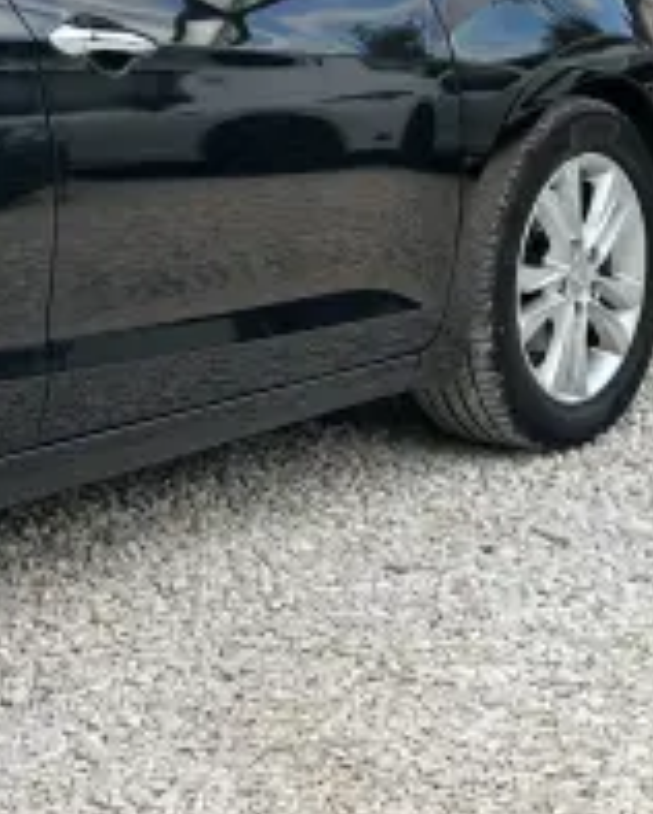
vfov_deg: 12.6
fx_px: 3666
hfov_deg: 9.8
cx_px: -405
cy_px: 74
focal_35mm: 152
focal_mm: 6.86
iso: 80
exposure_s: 1/919
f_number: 1.78
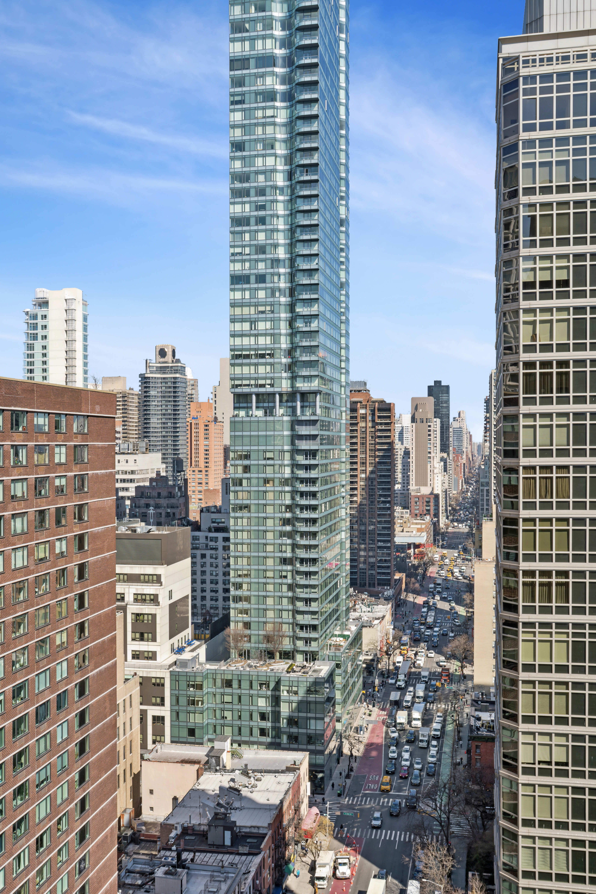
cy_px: 447
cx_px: 298
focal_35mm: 36
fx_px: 894
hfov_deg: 36.9
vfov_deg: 53.1
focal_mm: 36
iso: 100
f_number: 16
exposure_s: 1/40
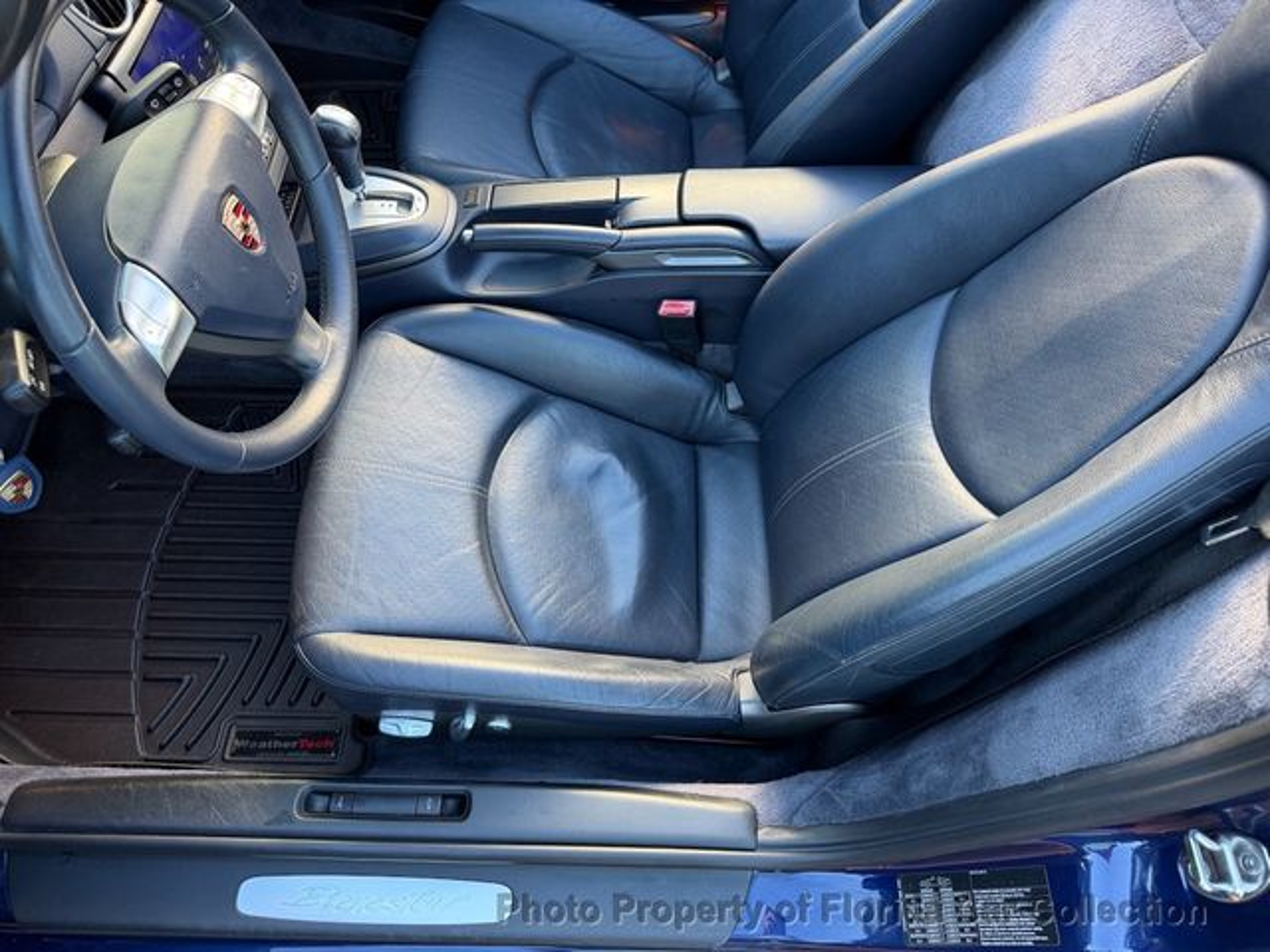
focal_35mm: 24
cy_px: 476
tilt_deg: -60.0
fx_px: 881
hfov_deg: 71.6
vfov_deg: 56.8
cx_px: 635
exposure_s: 1/121
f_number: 1.78
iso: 200
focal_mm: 6.76
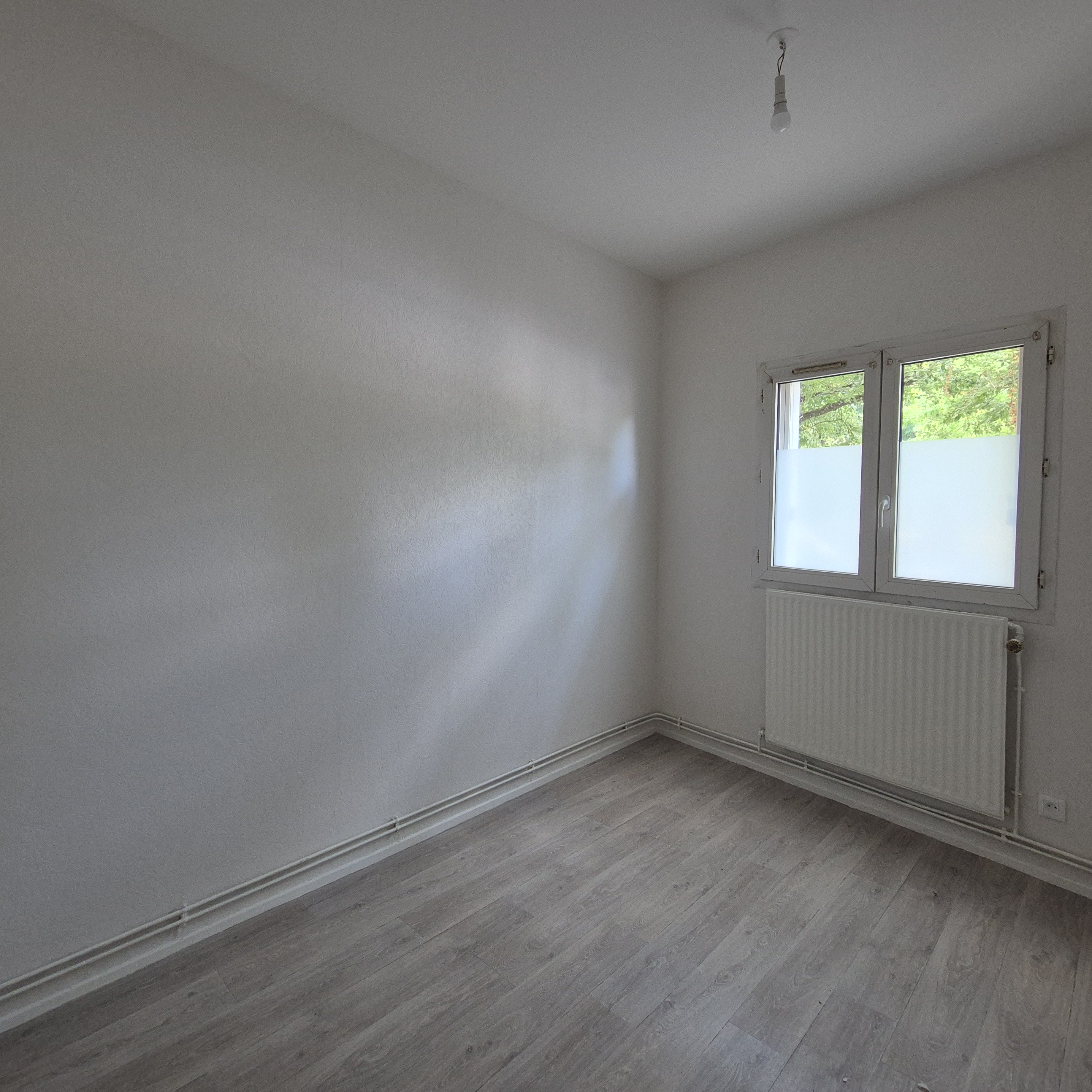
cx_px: 519
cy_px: 526
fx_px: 571
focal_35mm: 16
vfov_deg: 87.4
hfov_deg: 87.4
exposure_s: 1/50
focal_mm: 2.2
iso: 320
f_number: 2.2
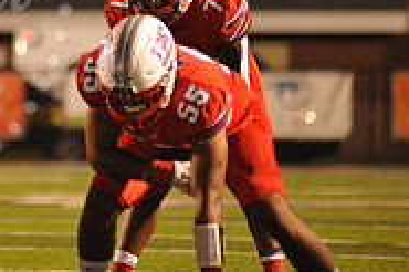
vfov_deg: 2.2
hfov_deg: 3.3
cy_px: -12
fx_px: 7128
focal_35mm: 628
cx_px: -139
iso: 1600
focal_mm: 200
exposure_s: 1/125
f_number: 2.8
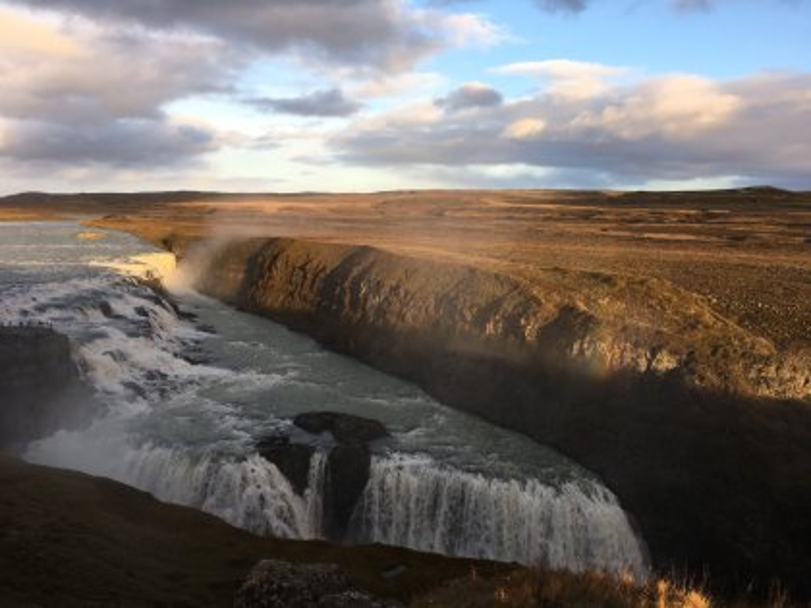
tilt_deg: -7.6
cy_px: 304
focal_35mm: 29
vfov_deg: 48.2
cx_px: 406
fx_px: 679
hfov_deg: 61.7
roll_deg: -1.3
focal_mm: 4.15
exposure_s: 1/287
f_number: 2.2
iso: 25
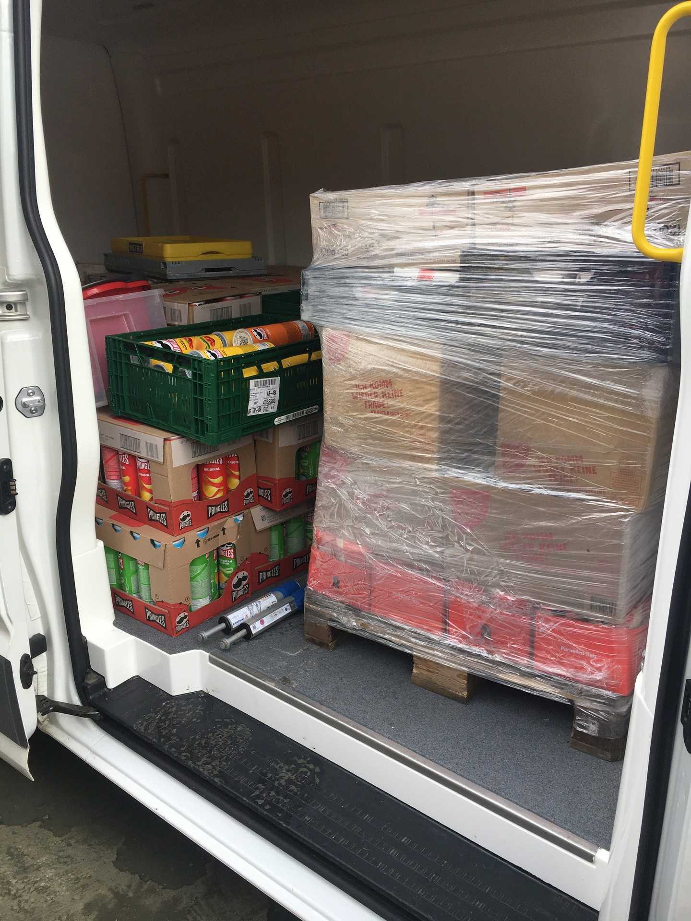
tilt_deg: -18.7
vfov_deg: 61.7
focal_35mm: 29
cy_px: 460
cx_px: 346
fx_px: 772
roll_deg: +0.4
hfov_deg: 48.2
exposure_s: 1/262
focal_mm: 4.15
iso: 25
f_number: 2.2
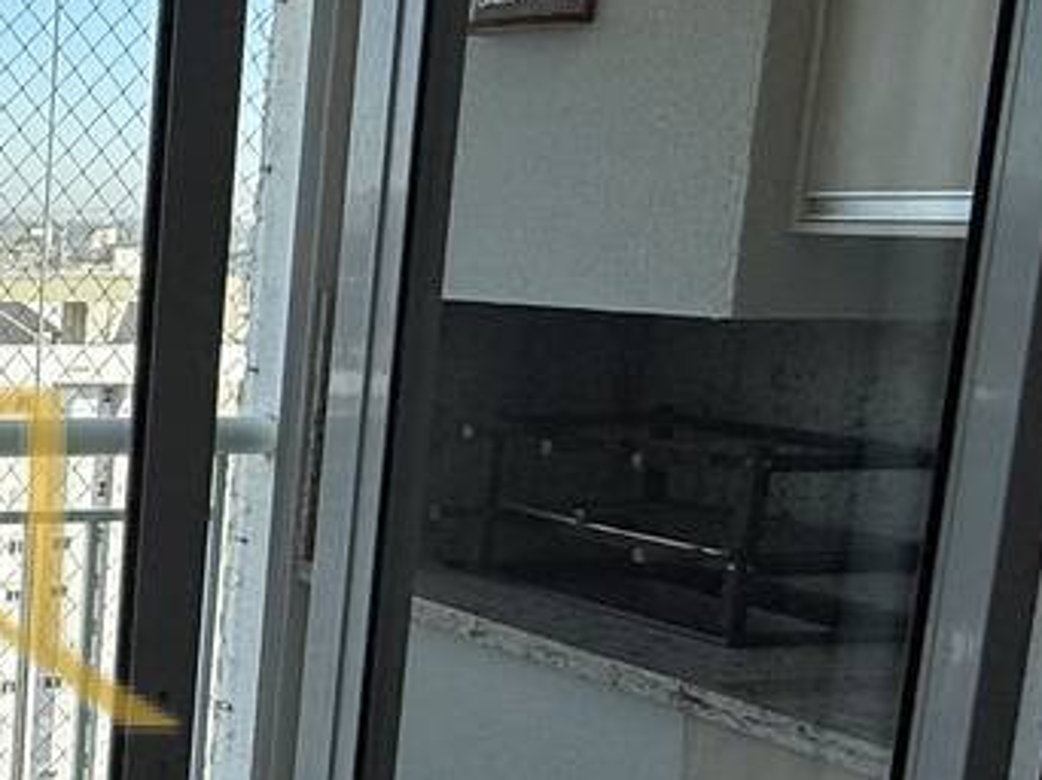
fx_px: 1775
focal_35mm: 59
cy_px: 509
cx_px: -472
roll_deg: -1.2
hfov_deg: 25.6
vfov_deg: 24.7
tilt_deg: -11.5
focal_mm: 2.22
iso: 50
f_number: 2.2
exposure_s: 1/1211
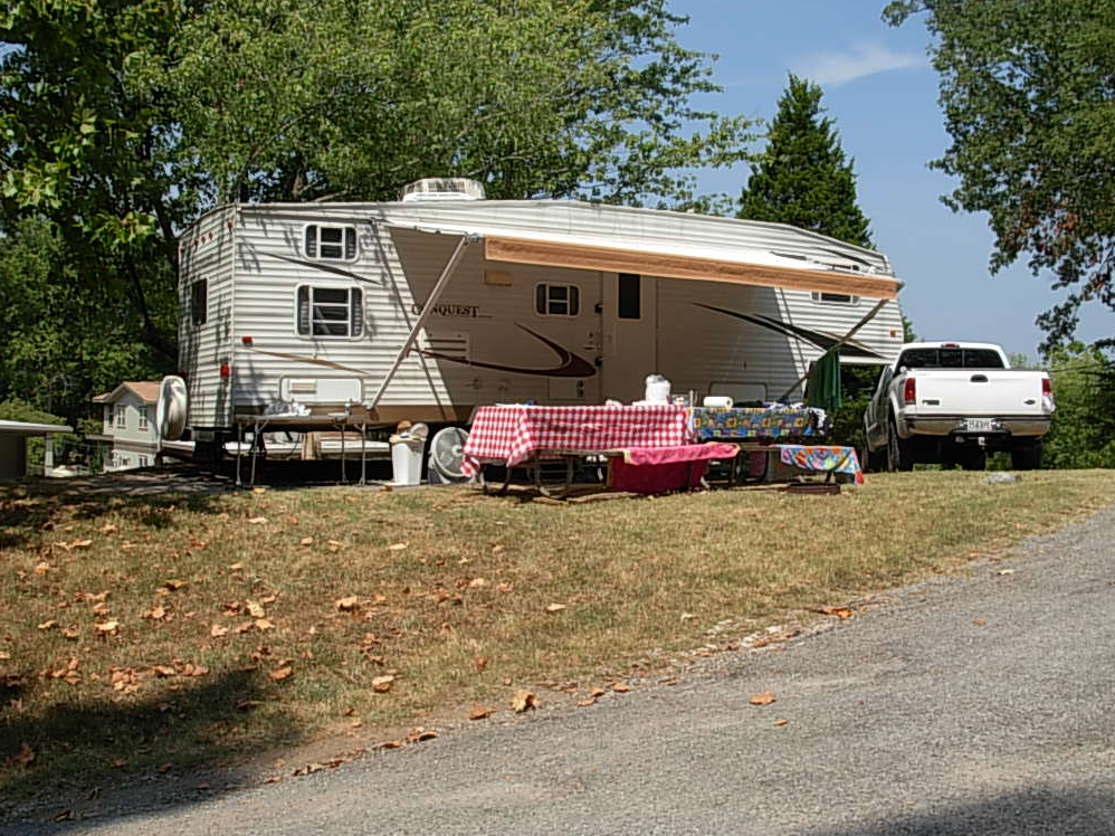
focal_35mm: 39
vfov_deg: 36.8
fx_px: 1256
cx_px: 568
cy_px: 424
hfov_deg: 47.9
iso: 79
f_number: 4.9
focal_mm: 6.3
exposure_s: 1/558
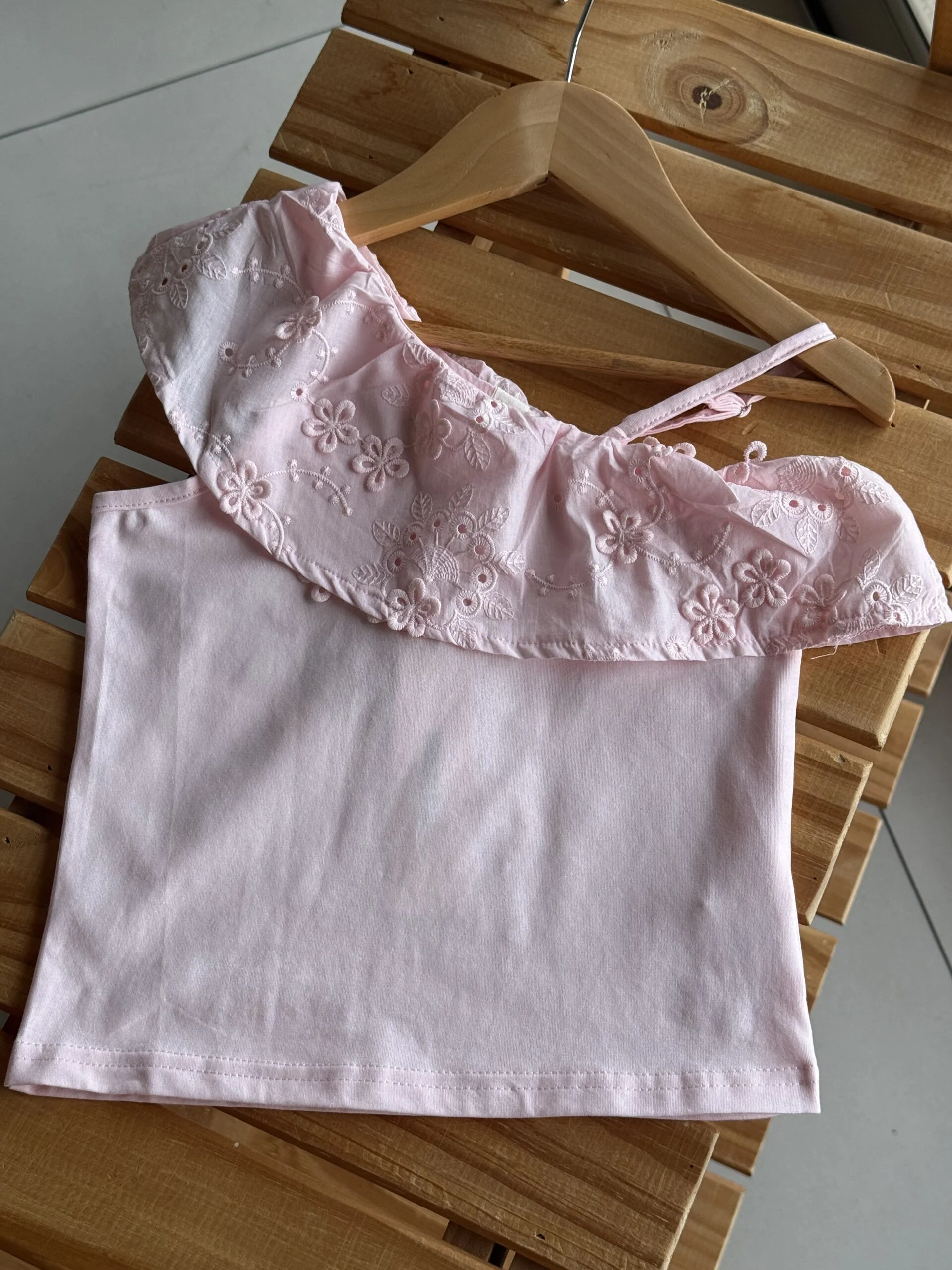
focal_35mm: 48
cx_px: 476
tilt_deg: -71.8
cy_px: 635
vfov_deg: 39.7
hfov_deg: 30.3
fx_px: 1760
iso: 64
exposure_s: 1/657
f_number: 1.78
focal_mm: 6.76
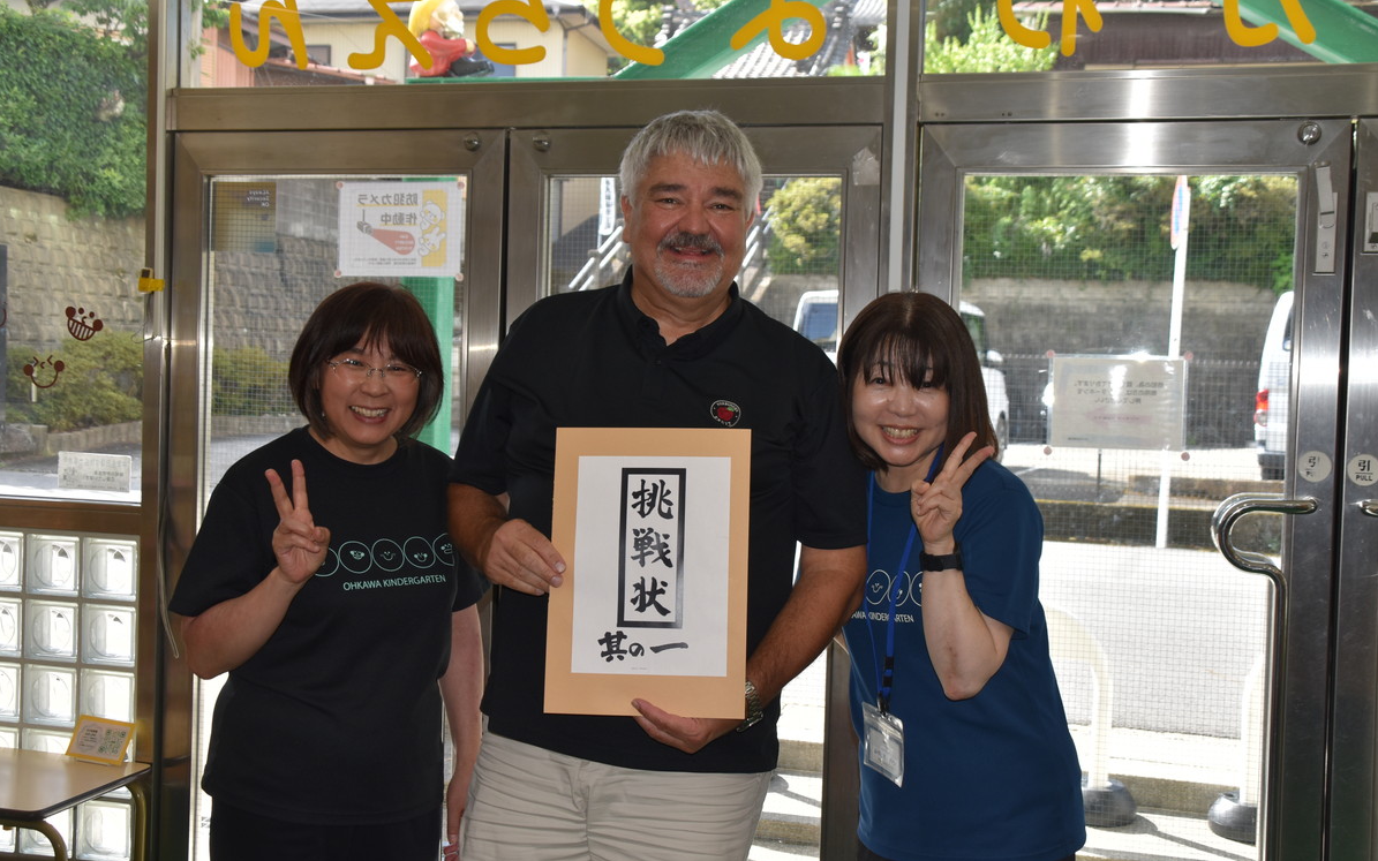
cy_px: 414
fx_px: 1615
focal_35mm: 43
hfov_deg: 46.2
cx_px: 688
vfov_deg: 29.9
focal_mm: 28
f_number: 5
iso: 200
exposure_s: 1/200
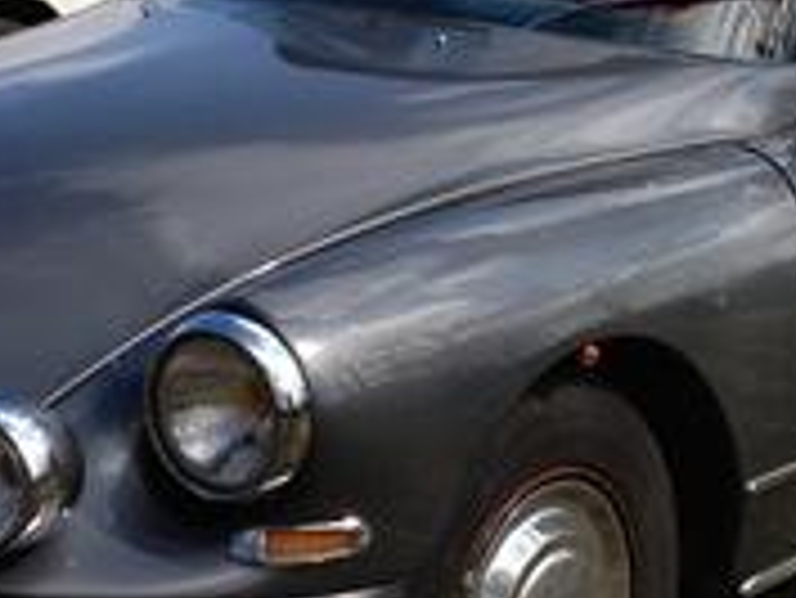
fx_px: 3037
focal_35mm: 132
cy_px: 216
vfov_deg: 11.2
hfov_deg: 14.9
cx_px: 490
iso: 64
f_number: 2.4
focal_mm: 4.28
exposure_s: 1/1200
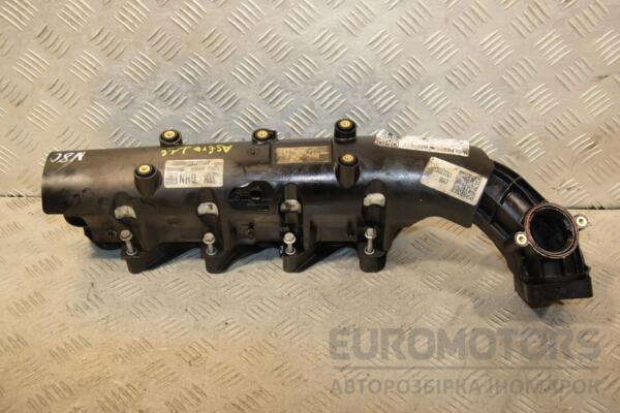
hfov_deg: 43.6
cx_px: 310
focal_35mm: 45
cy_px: 206
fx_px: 775
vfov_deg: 29.9
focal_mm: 30
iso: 800
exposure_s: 1/200
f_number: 5.6
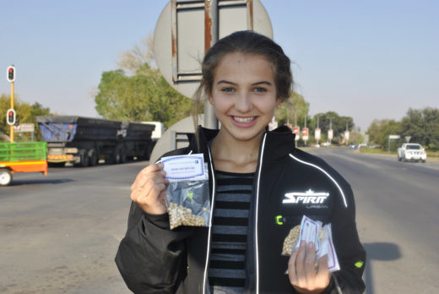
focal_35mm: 51
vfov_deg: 26.6
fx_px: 623
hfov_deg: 38.8
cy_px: 147
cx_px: 220
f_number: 8
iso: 100
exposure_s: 1/200
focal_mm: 34
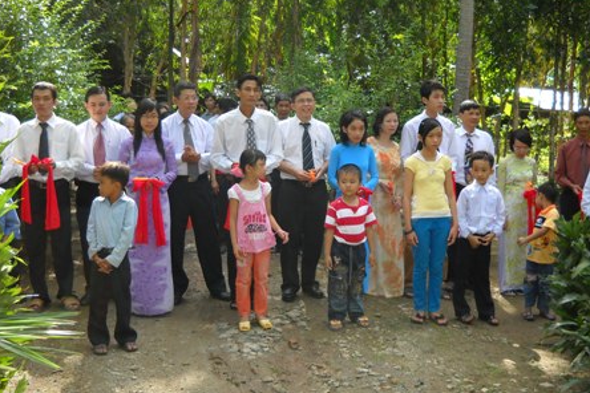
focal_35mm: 43
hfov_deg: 45.4
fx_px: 705
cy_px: 193
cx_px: 294
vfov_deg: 31.2
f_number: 3.1
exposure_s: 1/135
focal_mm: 6.72
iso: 64
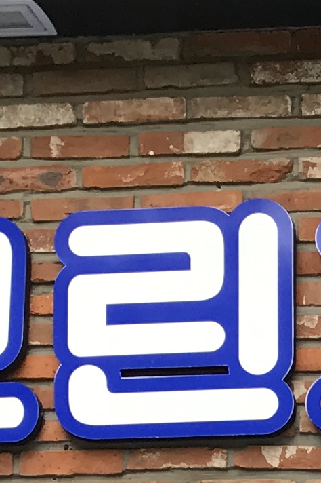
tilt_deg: +4.5
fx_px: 2209
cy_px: 1009
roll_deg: -0.5
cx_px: 666
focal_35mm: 165
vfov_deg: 11.1
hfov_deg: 7.9
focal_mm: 3.99
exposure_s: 1/209
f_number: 1.8
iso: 20
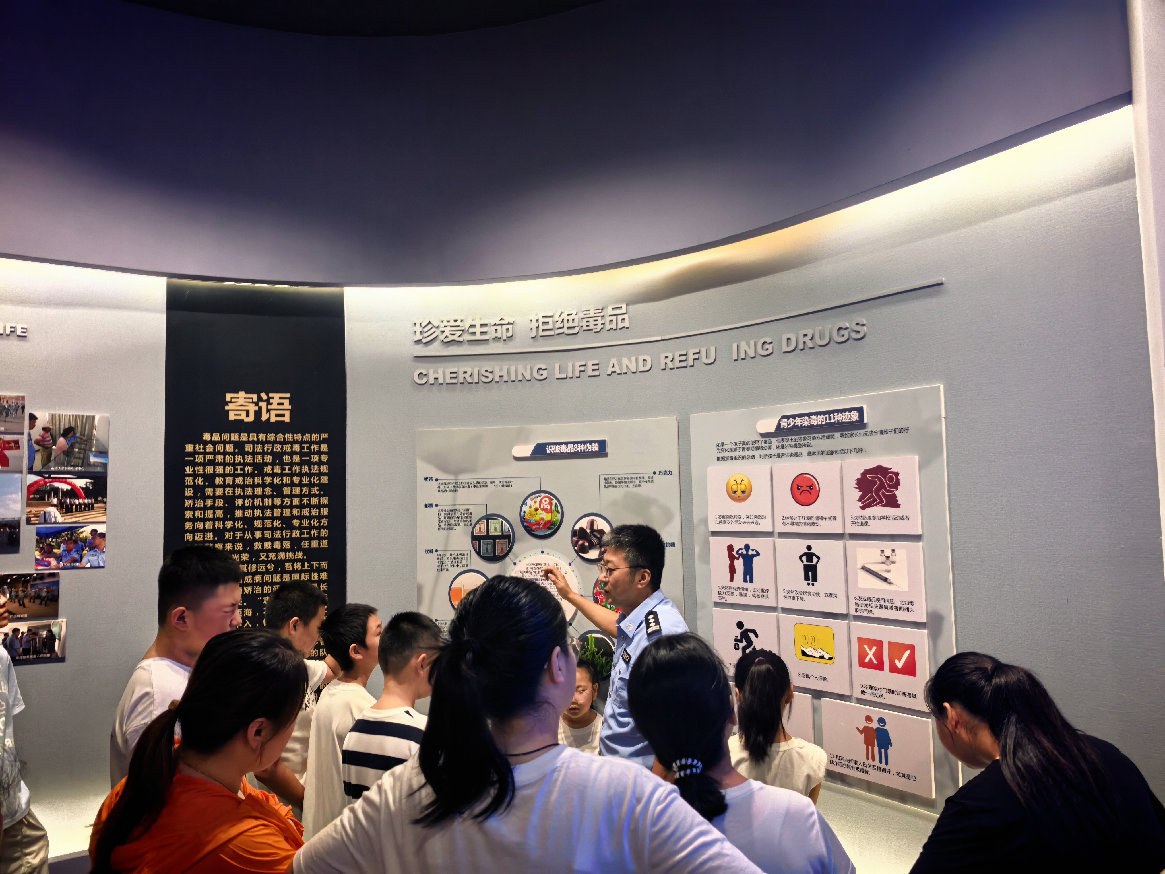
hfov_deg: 71.6
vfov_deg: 56.8
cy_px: 437
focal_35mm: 24
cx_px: 582
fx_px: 808
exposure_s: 1/100
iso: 160
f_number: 1.4
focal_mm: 5.75
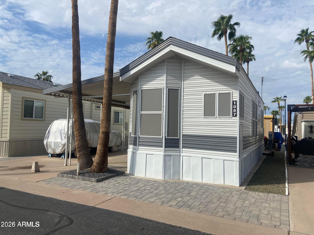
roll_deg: -1.0
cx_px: 157
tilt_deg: +2.4
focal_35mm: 26
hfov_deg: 67.3
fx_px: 236
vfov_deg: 53.1
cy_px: 118
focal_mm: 4.25
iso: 32
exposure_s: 1/5025
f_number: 1.8
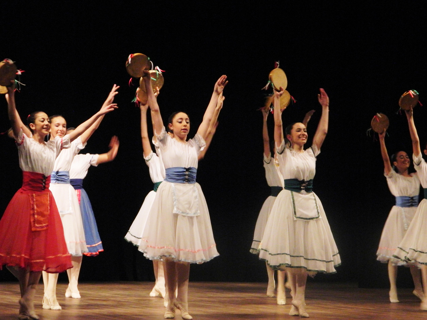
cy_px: 160
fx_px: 1271
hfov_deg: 19.1
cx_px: 214
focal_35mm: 103
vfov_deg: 14.4
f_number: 4.5
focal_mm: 18.6
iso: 400
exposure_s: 1/30
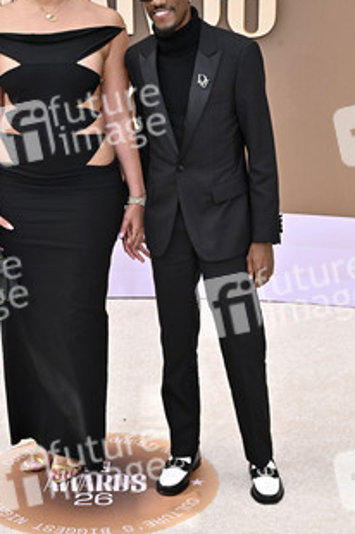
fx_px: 993
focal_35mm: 67
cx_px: 128
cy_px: 212
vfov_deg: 30.0
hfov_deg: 20.2
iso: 400
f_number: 9
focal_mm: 52
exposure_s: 1/320
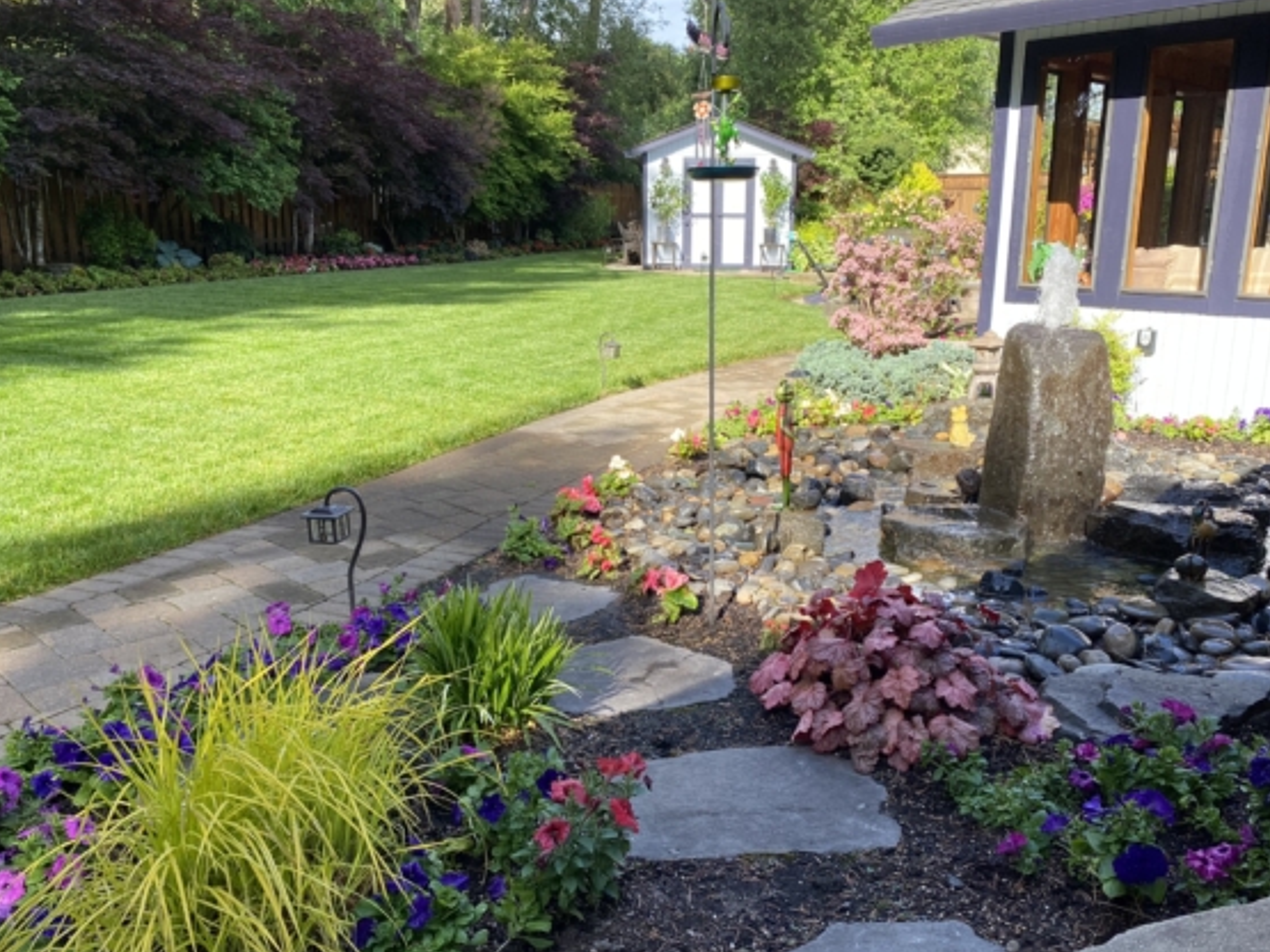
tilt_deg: -15.7
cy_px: 515
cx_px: 684
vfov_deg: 46.7
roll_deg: +0.2
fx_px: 1100
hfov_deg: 59.9
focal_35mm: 30
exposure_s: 1/524
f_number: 1.8
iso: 32
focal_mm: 4.25
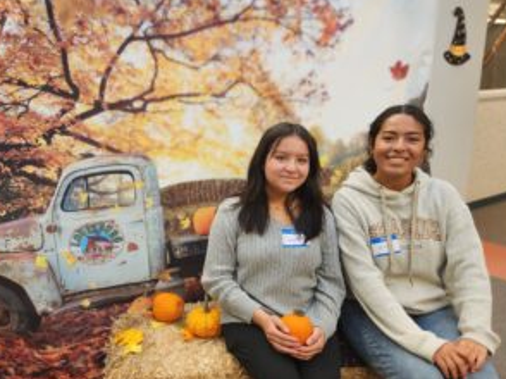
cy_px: 214
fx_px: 453
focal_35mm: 31
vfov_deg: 45.3
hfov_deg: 57.5
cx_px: 181
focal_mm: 5.4
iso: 125
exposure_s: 1/120
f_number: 1.8
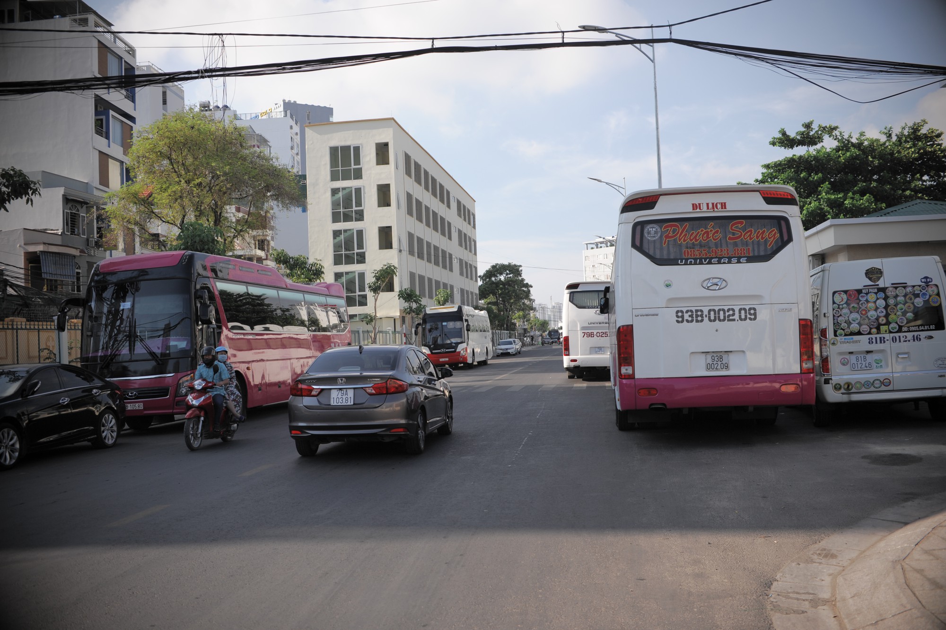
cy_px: 315
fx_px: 919
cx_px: 473
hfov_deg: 54.5
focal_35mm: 35
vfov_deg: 37.8
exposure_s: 1/2000
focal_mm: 35
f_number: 4
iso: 250
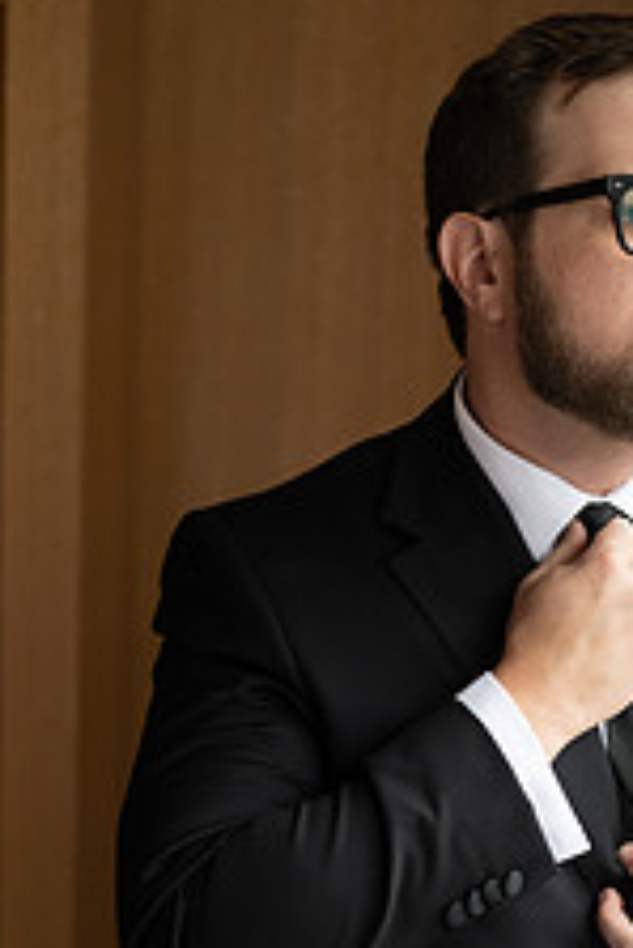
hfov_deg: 13.4
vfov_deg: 20.0
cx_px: 599
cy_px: 757
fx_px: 2660
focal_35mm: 101
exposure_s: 1/200
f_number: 2.8
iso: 1250
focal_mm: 50
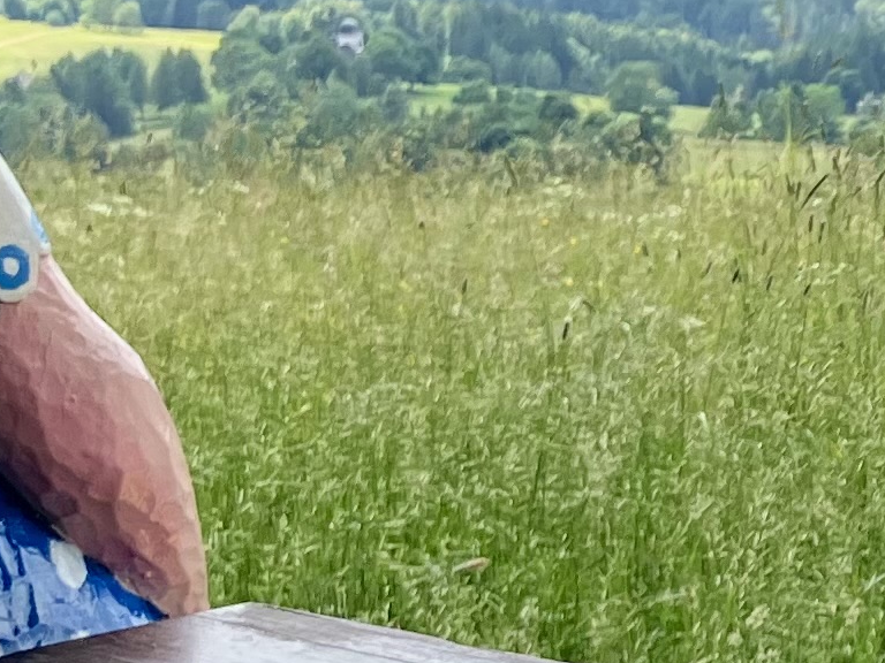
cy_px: 723
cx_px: 1568
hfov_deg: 12.3
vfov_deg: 10.0
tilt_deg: -16.6
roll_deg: +0.6
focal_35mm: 147
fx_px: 3758
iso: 32
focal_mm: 3.99
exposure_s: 1/656
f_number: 1.8
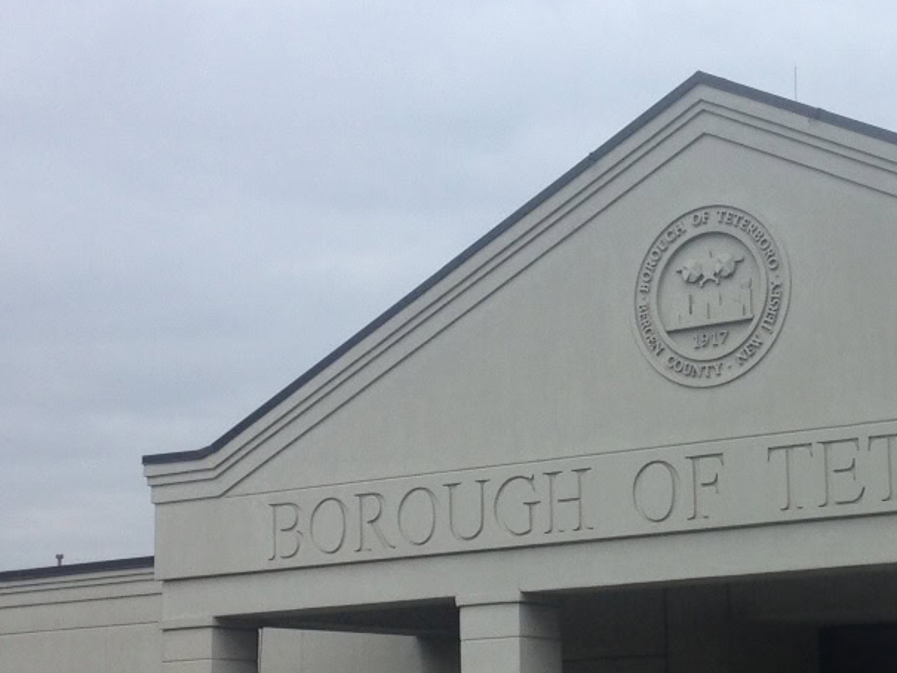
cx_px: 729
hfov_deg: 21.7
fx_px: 2307
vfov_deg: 16.6
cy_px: 464
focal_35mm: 89
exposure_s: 1/311
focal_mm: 4.1
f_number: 2.4
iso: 50
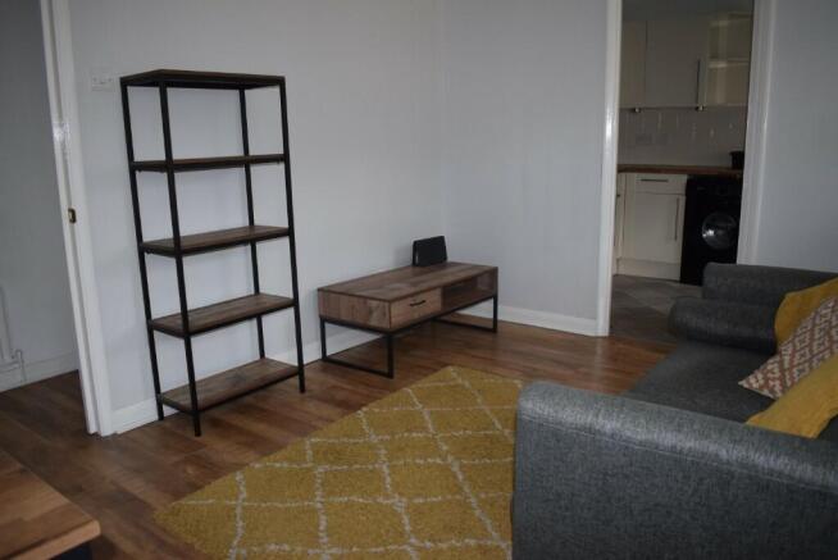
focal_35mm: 27
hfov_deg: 67.3
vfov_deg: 48.0
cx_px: 419
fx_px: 629
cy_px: 280
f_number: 4
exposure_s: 1/60
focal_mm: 18
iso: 800
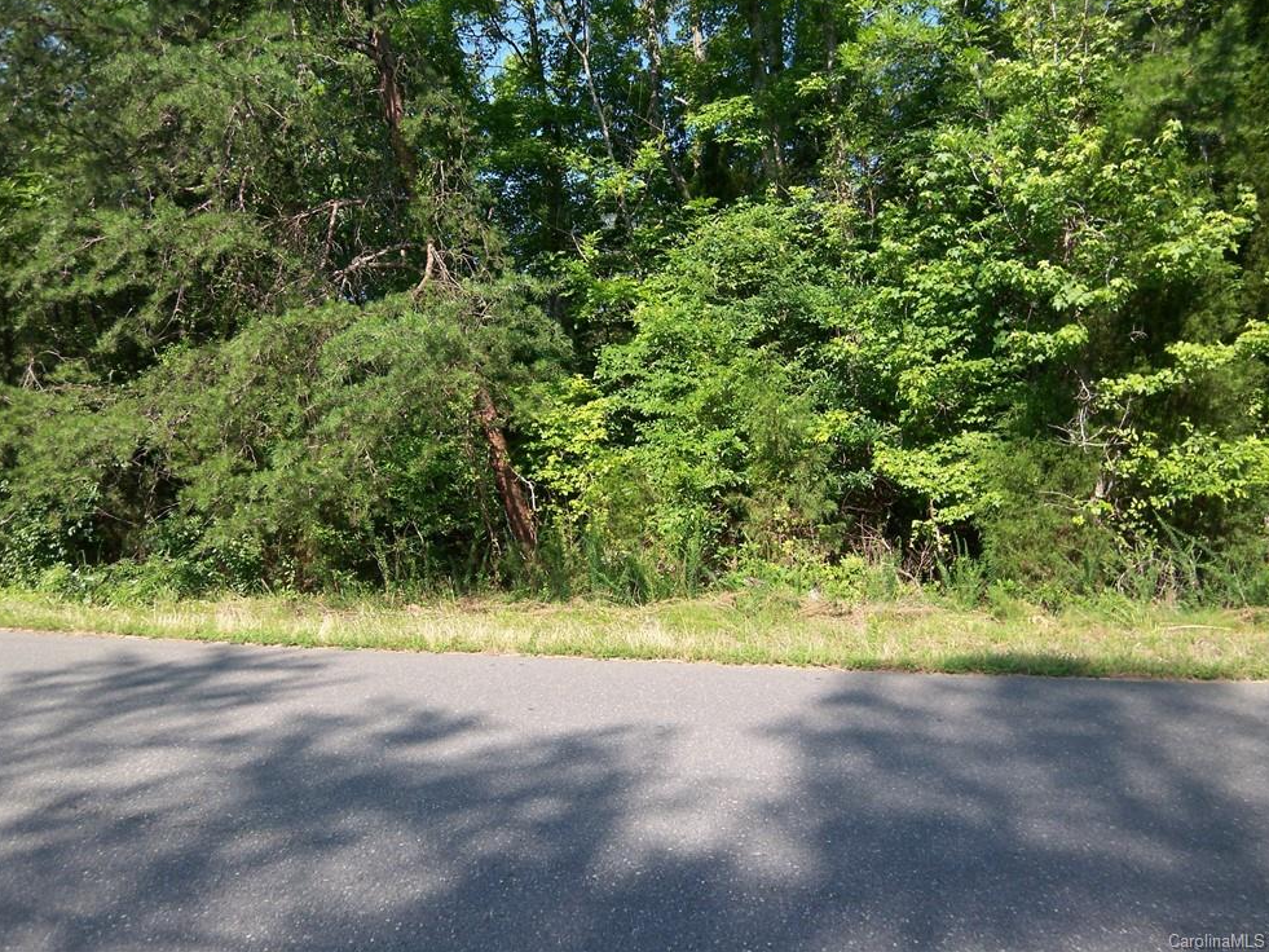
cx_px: 655
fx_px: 880
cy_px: 457
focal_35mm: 24
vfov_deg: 56.8
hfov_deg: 71.6
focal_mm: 3.8
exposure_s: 1/320
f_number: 2.8
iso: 50
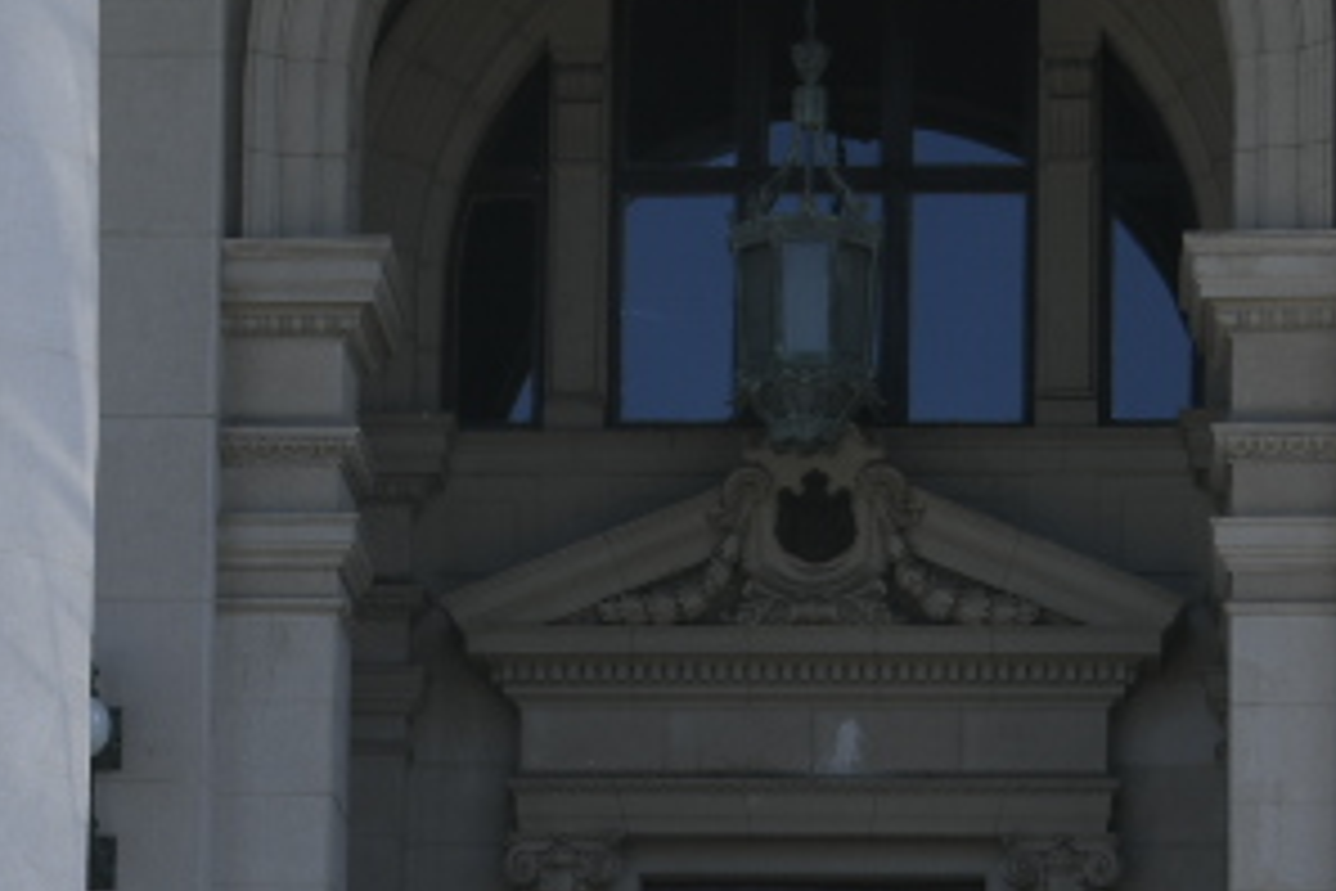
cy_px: 1246
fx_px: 7681
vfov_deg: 6.6
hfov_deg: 9.9
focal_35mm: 207
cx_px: 504
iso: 100
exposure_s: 1/500
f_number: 4
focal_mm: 38
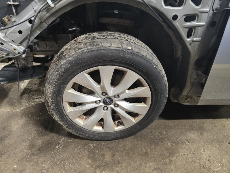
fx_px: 153
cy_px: 86
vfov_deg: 58.9
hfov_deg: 73.9
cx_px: 115
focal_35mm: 23
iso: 1000
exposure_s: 1/60
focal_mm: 6.3
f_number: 1.7
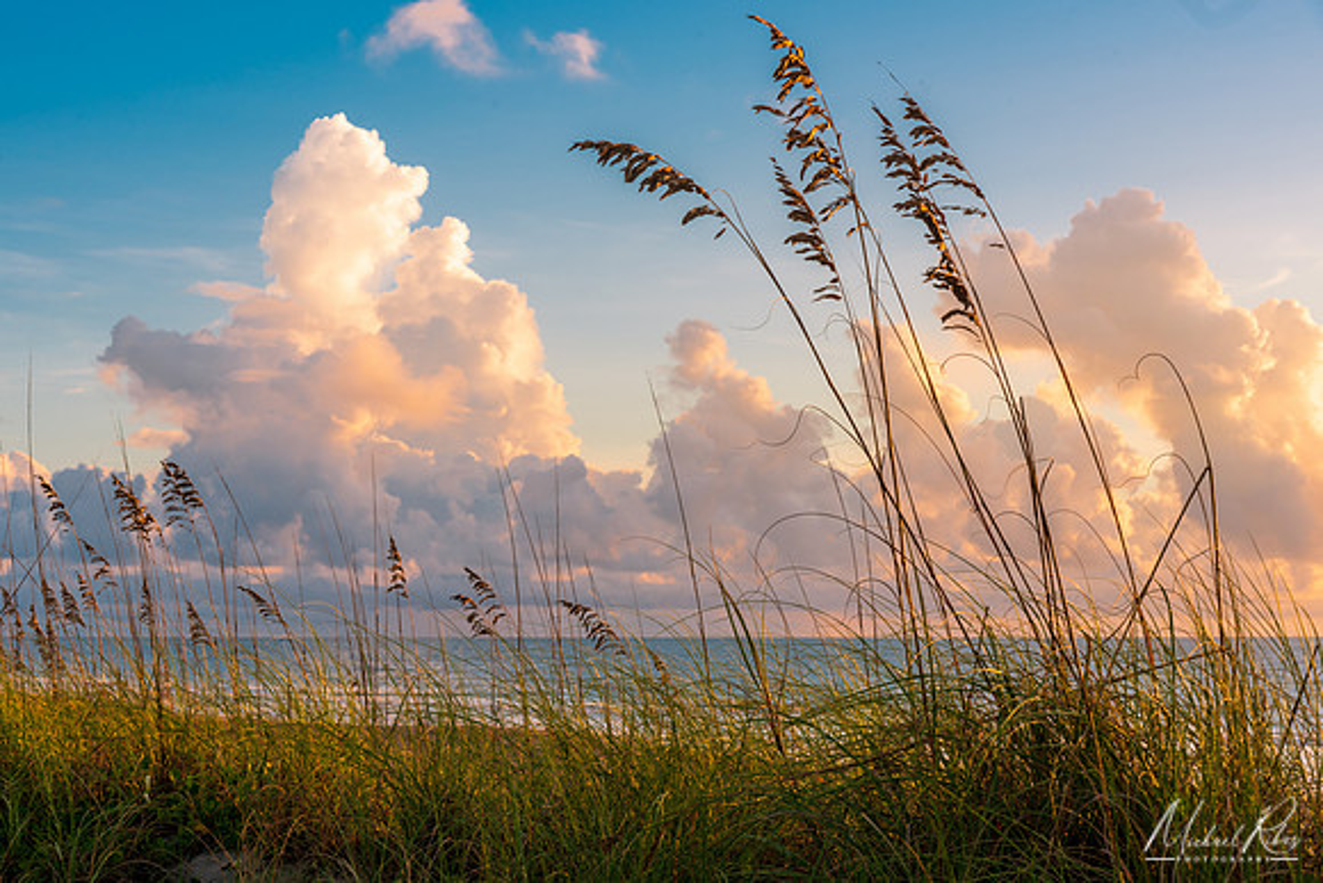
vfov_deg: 20.2
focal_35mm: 67
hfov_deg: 29.9
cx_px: 662
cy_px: 442
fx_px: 2480
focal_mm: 66
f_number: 13
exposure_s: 1/45
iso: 100
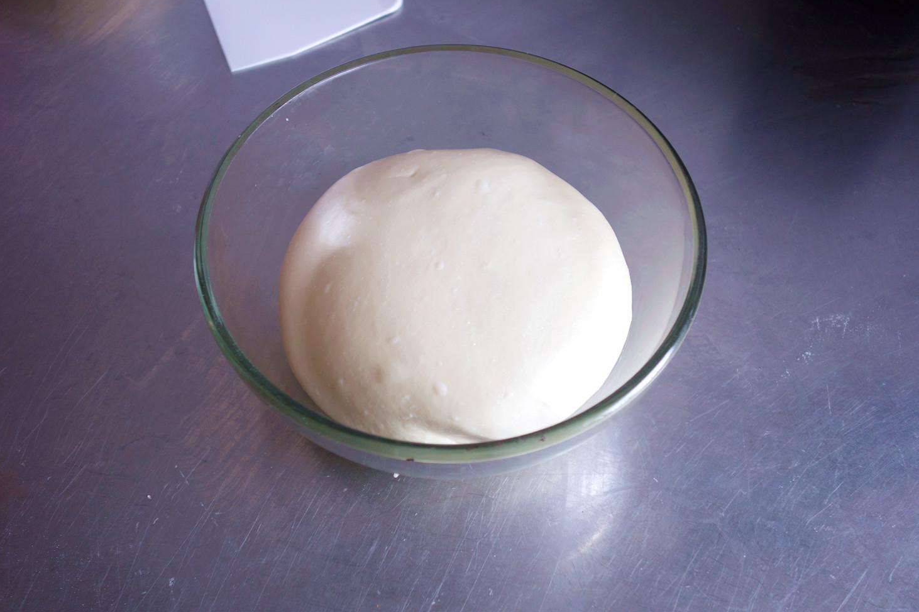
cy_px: 298
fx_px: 995
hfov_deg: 49.6
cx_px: 450
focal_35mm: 39
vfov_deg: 34.2
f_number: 2.8
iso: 250
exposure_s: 1/40
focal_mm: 14.23
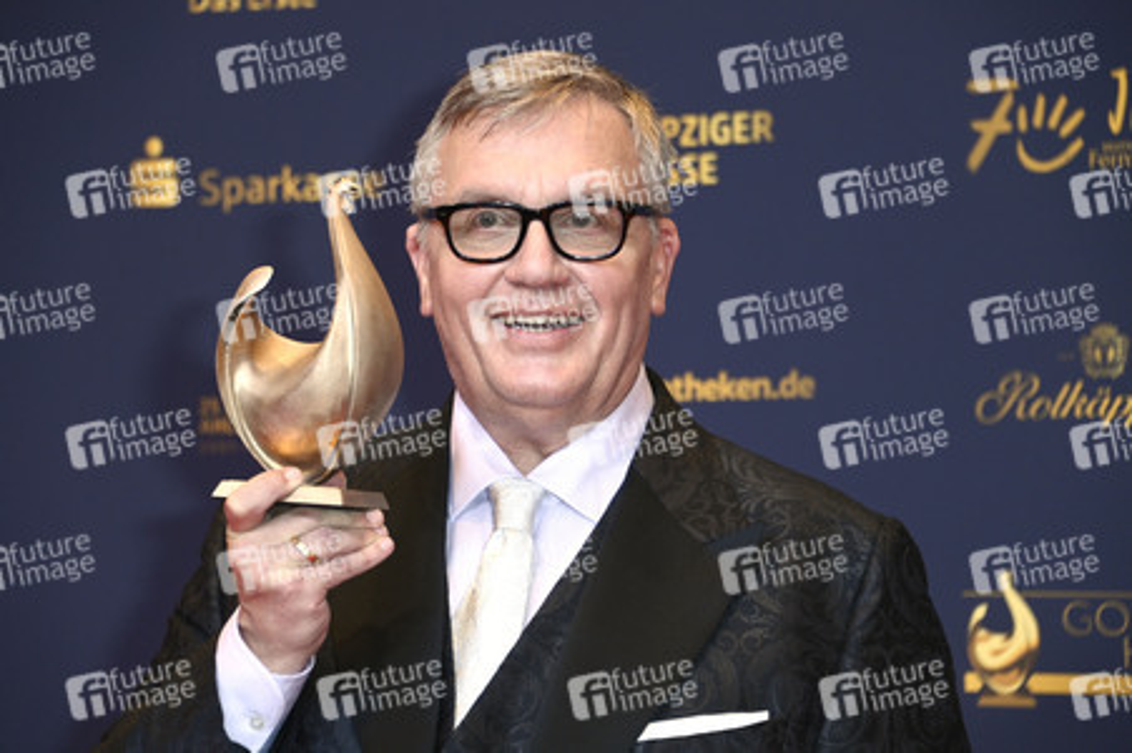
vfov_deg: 10.1
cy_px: 376
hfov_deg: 15.2
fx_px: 4242
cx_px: 566
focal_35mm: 135
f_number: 5.6
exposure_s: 1/200
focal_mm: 135
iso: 1000
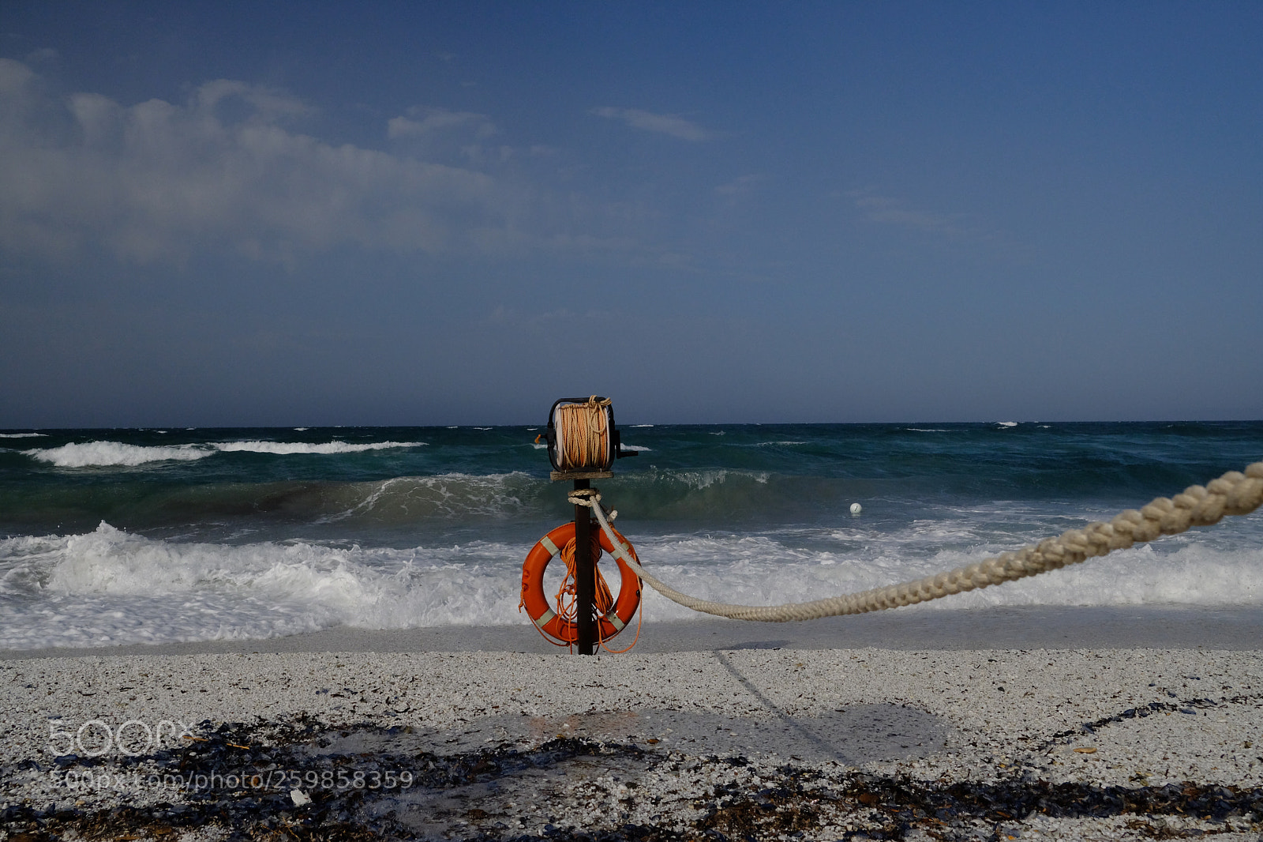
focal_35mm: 35
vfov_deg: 37.8
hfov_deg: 54.4
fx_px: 1228
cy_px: 421
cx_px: 632
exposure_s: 1/4000
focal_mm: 23
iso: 1250
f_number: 8
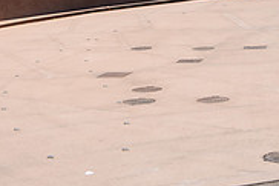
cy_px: -104
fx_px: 767
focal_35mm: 99
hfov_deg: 20.4
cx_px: 63
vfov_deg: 13.0
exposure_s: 1/320
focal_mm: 31
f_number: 7.1
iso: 160
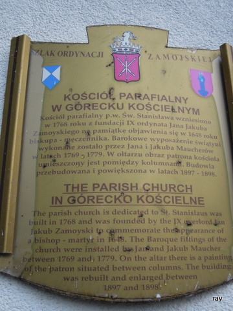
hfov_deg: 36.0
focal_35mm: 40
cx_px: 116
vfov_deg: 46.8
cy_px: 156
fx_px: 359
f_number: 2.6
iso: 160
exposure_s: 1/320
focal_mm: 7.2
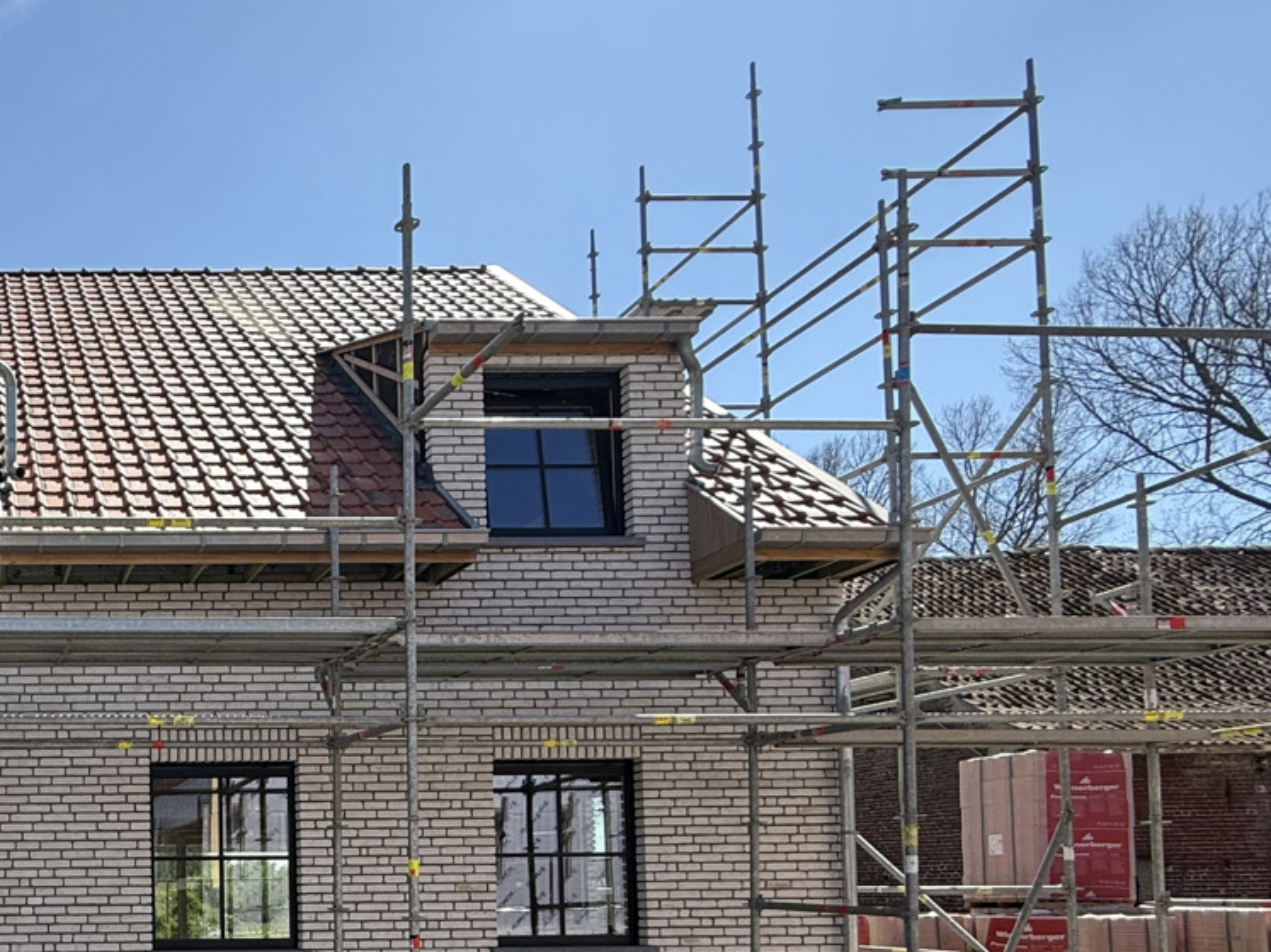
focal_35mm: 30
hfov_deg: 48.4
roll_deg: +0.8
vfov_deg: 42.9
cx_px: -22
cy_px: 855
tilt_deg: +3.0
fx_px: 1101
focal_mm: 2.22
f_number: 2.2
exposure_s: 1/830
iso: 50
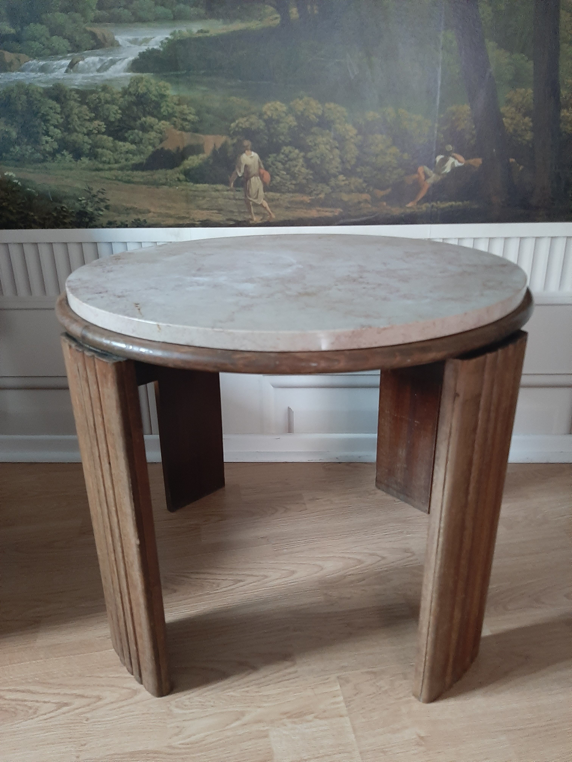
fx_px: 573
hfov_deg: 53.1
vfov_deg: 67.3
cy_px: 381
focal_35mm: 26
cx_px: 286
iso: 200
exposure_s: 1/24
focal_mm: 3.93
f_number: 1.7
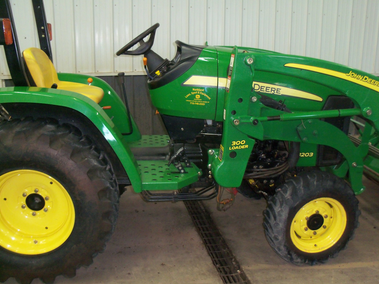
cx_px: 191
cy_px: 139
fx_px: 394
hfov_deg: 51.4
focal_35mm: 36
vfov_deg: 39.7
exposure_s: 1/30
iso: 250
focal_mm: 6.3
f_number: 3
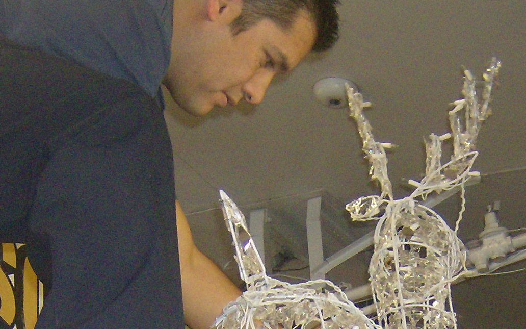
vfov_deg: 12.0
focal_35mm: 104
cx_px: 330
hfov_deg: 20.0
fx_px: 1491
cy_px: 485
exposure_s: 1/60
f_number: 2.8
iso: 200
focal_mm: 6
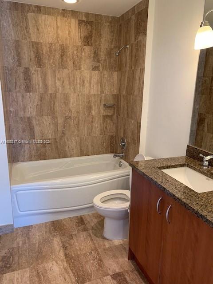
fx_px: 213
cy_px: 142
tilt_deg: -14.1
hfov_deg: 53.1
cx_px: 106
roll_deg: -0.9
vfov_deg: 67.3
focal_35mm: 26
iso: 125
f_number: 1.8
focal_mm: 4.25
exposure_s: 1/60
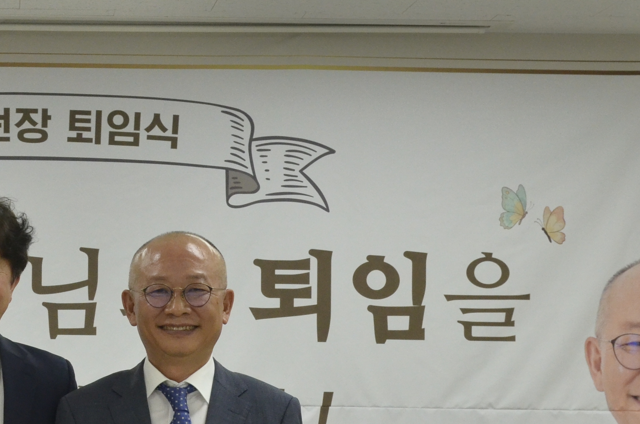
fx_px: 1992
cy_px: 301
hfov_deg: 17.8
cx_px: -9
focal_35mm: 112
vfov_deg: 12.1
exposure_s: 1/180
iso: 1250
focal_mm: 29
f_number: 6.7
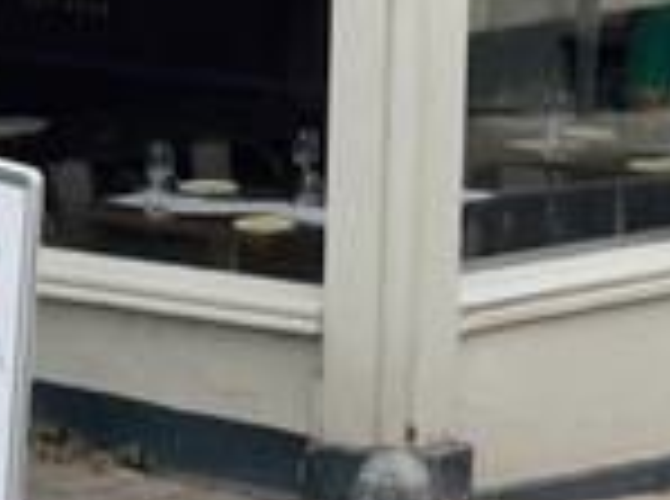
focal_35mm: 280
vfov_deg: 5.3
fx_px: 5406
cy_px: 266
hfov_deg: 7.1
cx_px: 612
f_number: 2
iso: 25
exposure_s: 1/363
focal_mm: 6
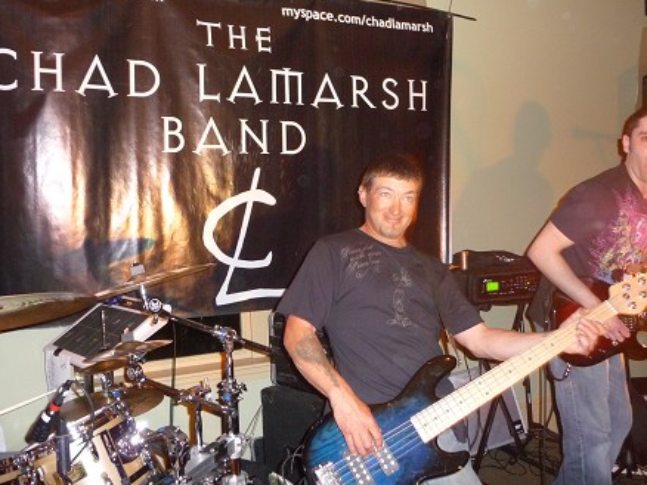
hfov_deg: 56.8
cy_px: 215
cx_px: 319
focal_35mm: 32
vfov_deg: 44.1
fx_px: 598
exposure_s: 1/8
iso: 400
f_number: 3.3
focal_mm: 4.7
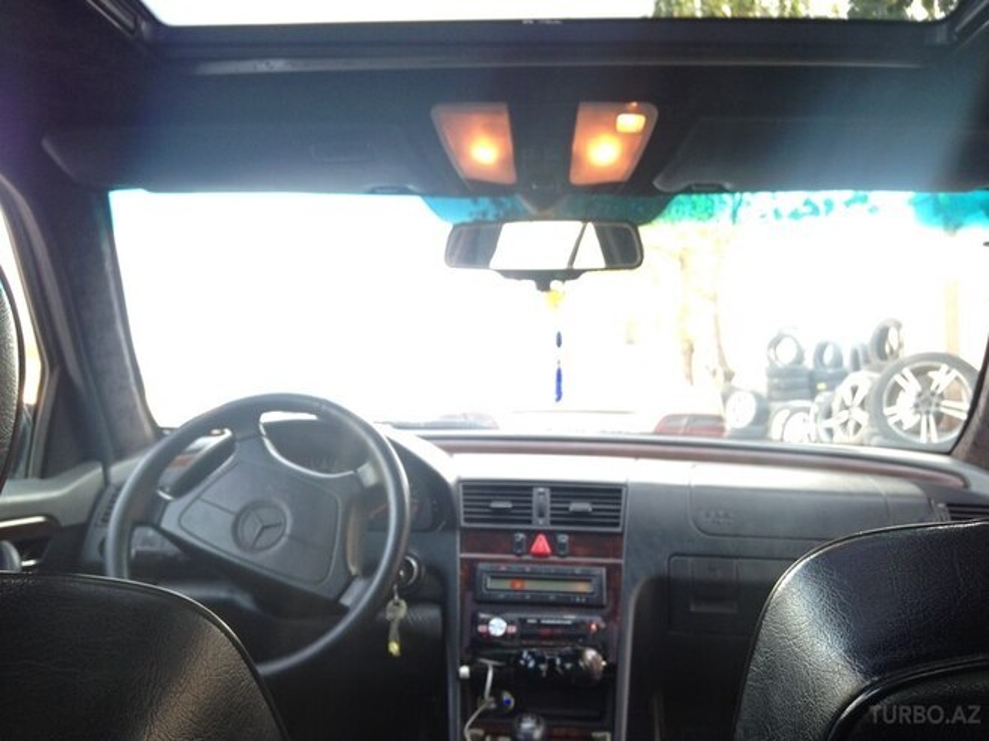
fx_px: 943
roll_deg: +0.6
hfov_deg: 55.4
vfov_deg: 42.9
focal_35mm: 33
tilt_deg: +3.3
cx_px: 494
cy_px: 370
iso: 50
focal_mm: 4.12
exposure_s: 1/40
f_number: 2.4
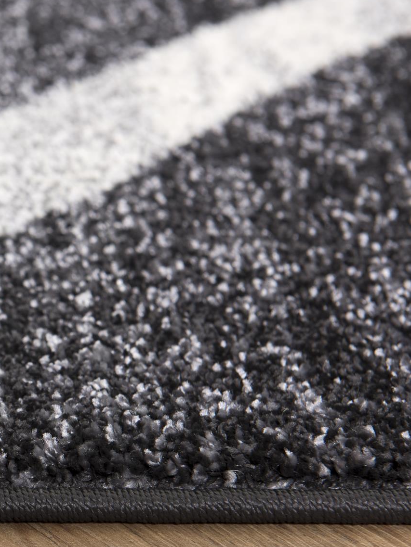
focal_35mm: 148
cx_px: -124
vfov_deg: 13.3
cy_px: 357
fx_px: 2343
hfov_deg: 9.8
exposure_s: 1/80
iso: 125
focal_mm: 70
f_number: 9
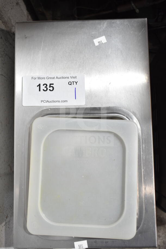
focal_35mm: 36
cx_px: 83
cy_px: 124
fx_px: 249
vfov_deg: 53.1
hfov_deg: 36.9
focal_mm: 24
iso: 1600
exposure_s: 1/100
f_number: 5
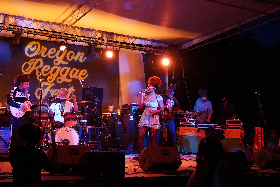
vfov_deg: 28.1
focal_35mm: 48
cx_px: 140
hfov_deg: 41.1
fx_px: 373
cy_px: 94
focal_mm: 48
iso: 10000
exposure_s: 1/160
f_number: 4
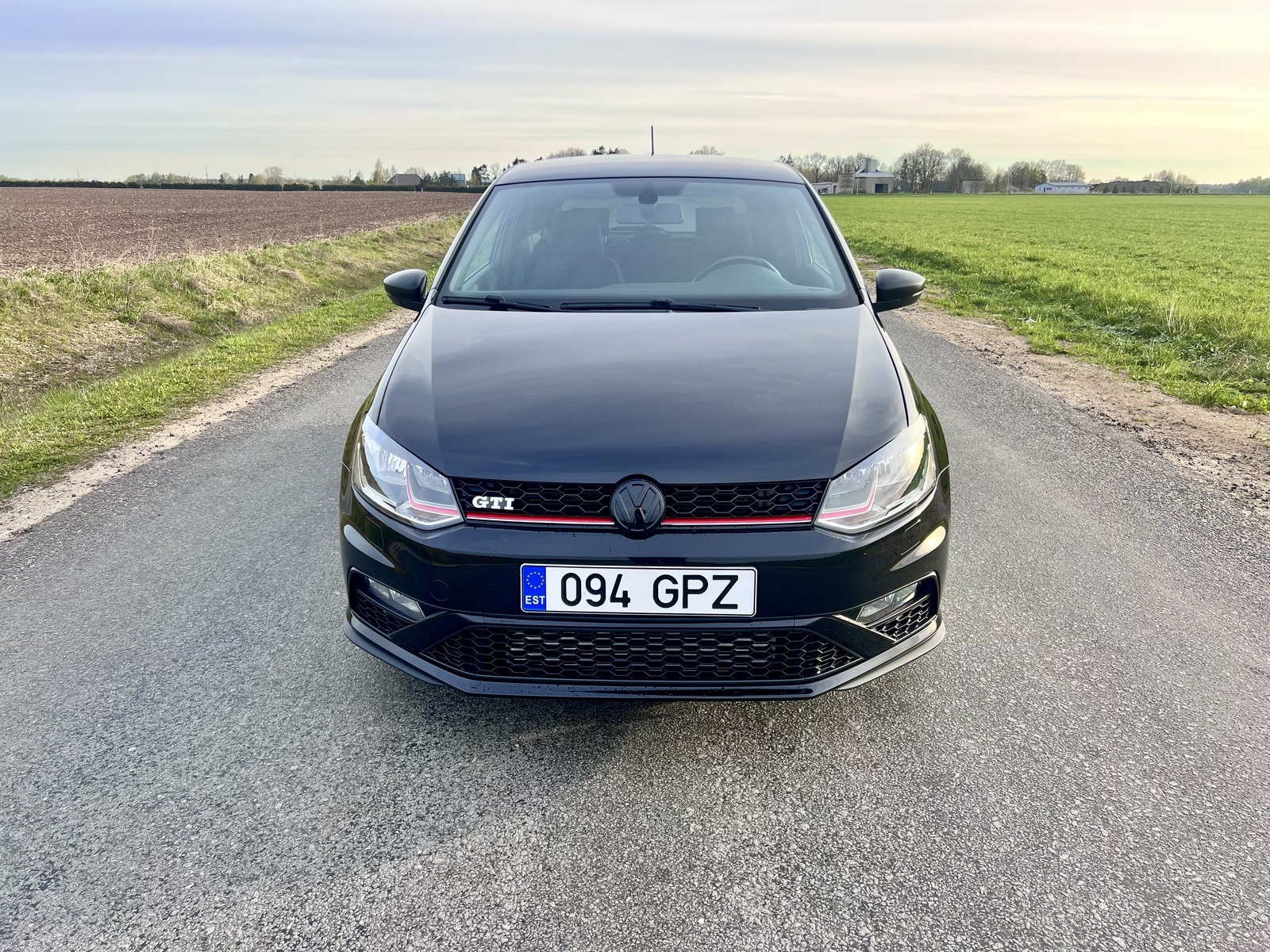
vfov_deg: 53.1
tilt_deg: -16.7
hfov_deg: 67.3
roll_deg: +0.0
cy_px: 476
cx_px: 635
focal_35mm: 26
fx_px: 954
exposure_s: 1/411
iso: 50
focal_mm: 5.7
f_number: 1.5
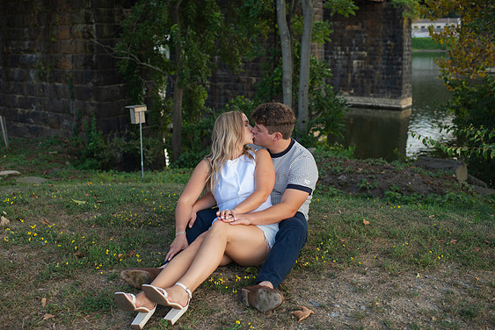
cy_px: 164
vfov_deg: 35.1
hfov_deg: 50.7
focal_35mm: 38
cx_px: 249
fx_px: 523
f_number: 3.2
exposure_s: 1/320
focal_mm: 35
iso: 140
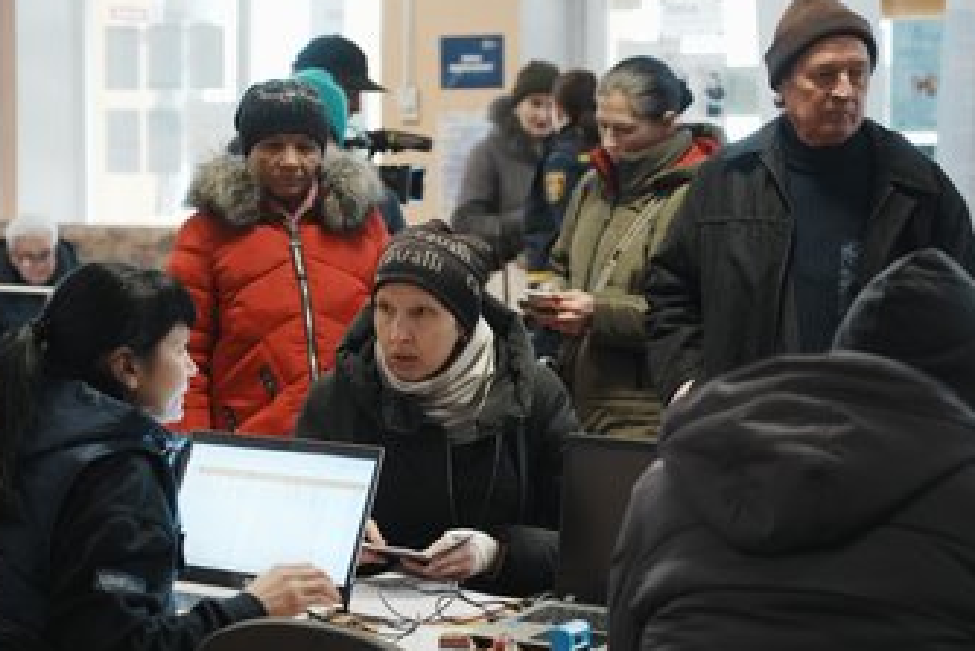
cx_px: 493
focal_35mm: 79
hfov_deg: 25.7
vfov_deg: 17.3
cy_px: 352
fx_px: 2140
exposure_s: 1/60.2
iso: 1600
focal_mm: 66
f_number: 3.5
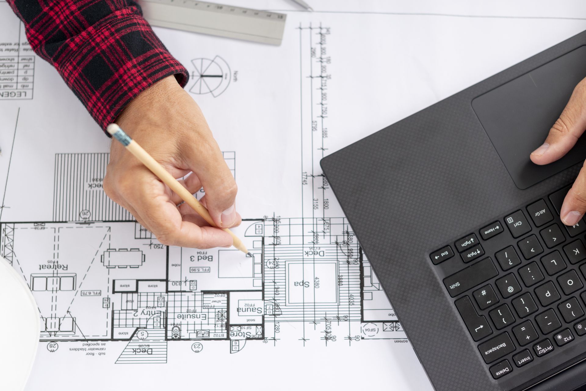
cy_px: 196
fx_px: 814
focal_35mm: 50
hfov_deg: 39.6
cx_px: 293
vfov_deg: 27.0
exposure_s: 1/160
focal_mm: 50
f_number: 2.8
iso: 320
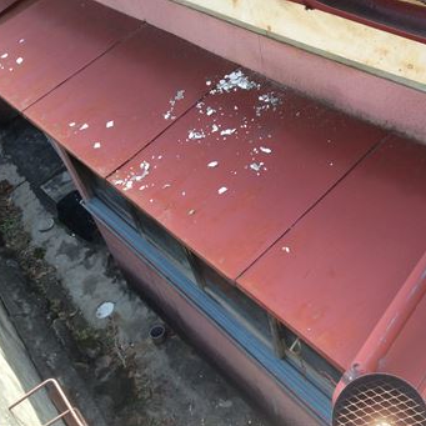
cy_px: 203
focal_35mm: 41
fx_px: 571
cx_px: 286
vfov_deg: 40.9
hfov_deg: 40.4
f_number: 2.4
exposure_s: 1/188
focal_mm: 3.3
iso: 32
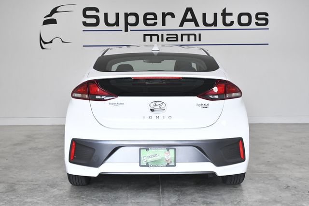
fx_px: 464
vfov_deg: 25.1
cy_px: 103
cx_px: 154
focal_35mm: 54
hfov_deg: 36.9
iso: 2500
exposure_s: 1/2000
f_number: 4.5
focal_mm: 36
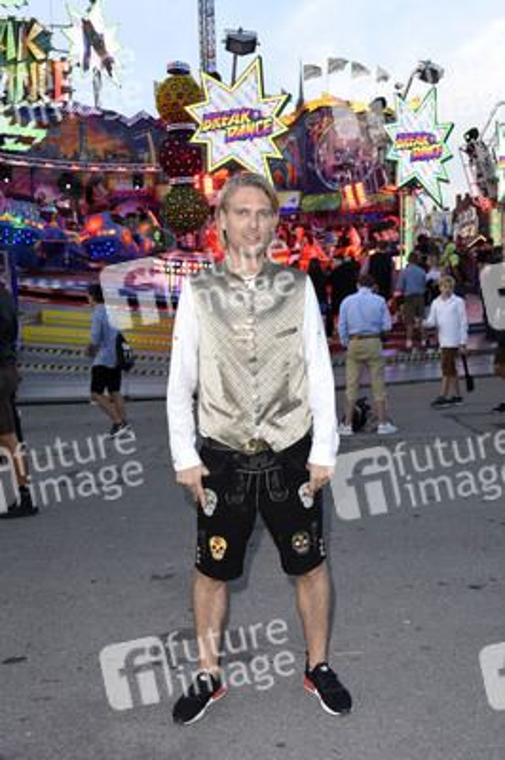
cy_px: 380
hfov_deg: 38.3
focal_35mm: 34
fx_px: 727
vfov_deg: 55.1
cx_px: 252
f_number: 6.3
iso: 500
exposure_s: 1/160
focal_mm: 23
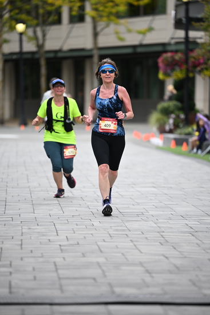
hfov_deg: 6.9
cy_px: 158
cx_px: 105
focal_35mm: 200
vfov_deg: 10.3
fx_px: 1749
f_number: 2.8
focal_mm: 200
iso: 1600
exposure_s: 1/5000
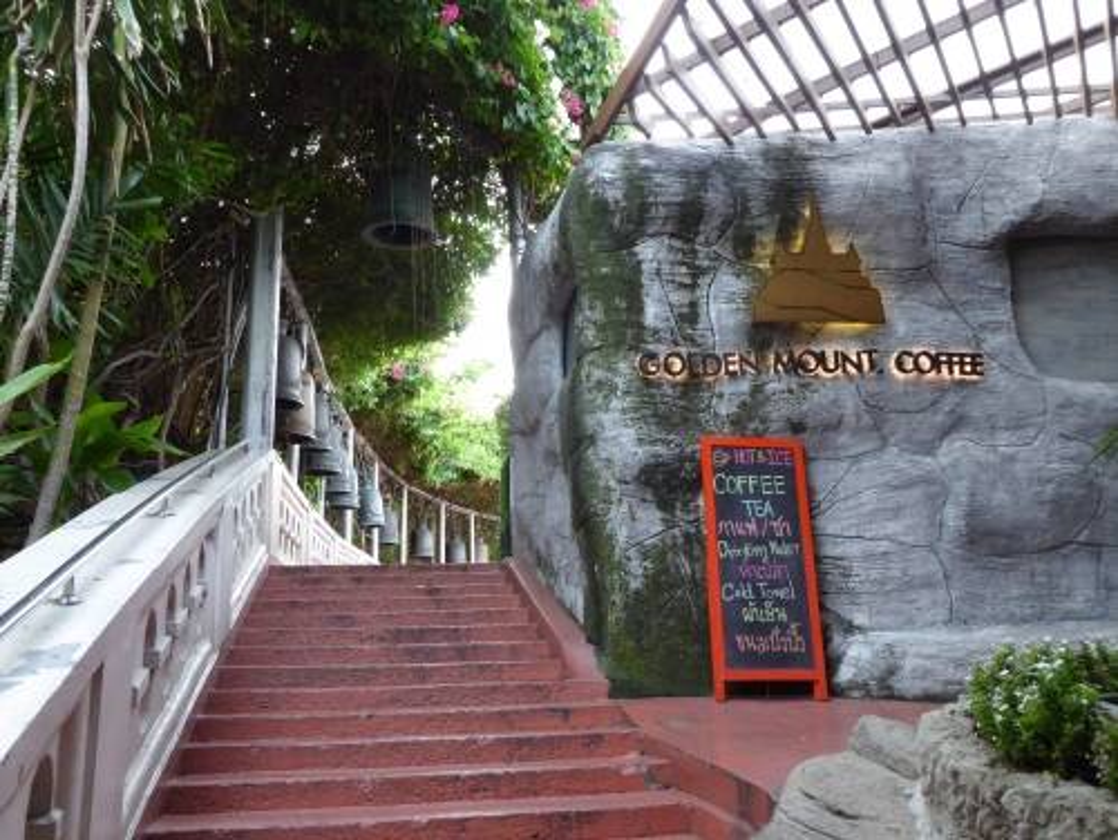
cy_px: 420
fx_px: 1067
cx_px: 559
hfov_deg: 55.3
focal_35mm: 33
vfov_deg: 43.0
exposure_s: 1/50
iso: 400
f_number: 5
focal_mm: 5.8
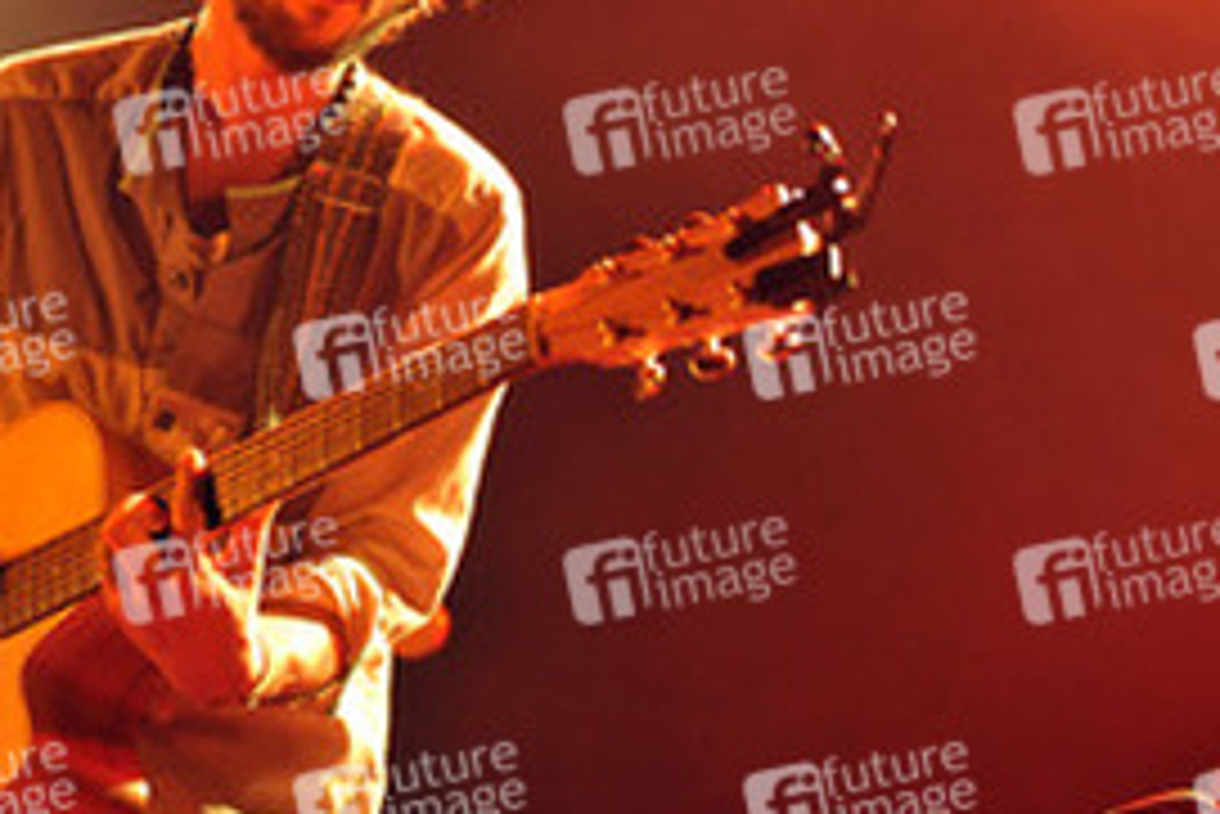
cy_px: 234
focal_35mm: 83
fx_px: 2814
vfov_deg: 16.4
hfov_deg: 24.2
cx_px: 288
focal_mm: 50
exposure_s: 1/160
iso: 2500
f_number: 2.8
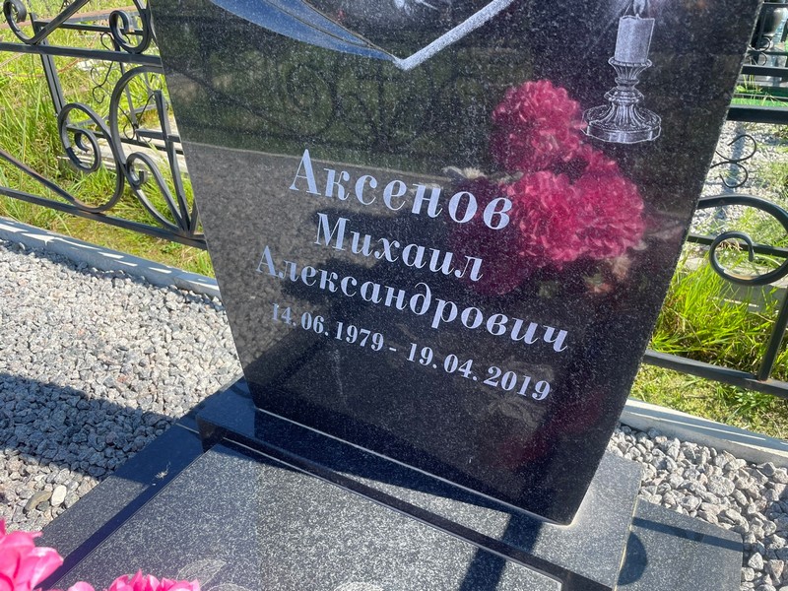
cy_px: 296
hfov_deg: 67.3
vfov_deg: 53.1
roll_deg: +0.8
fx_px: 592
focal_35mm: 26
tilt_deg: -33.5
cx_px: 394
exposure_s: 1/774
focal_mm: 4.2
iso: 32
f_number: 1.6
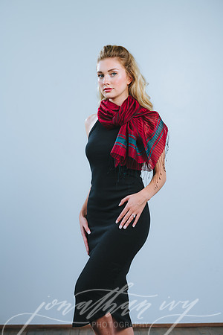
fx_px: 790
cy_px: 168
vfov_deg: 23.9
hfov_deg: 16.1
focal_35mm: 85
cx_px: 112
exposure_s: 1/200
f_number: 4
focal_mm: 85
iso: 100
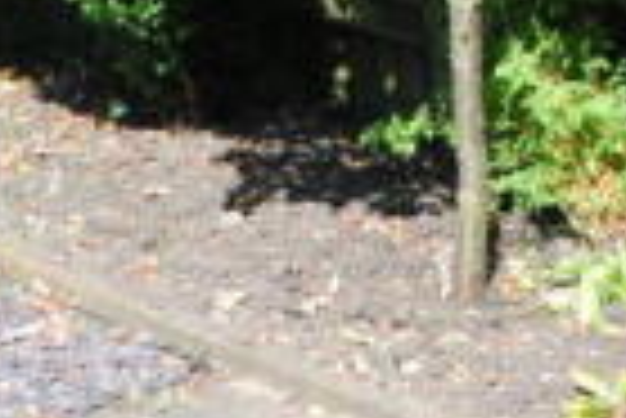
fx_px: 2454
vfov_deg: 9.7
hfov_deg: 14.5
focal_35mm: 141
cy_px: 357
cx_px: 327
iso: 100
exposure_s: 1/160
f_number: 6.3
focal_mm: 20
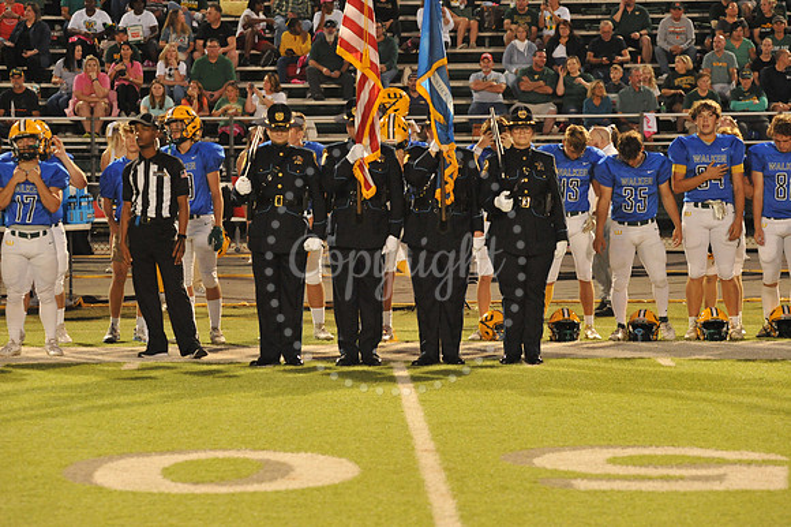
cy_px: 264
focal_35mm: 135
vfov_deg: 10.1
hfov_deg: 15.2
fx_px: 2964
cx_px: 396
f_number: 5.6
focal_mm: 135
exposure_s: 1/125
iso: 5000
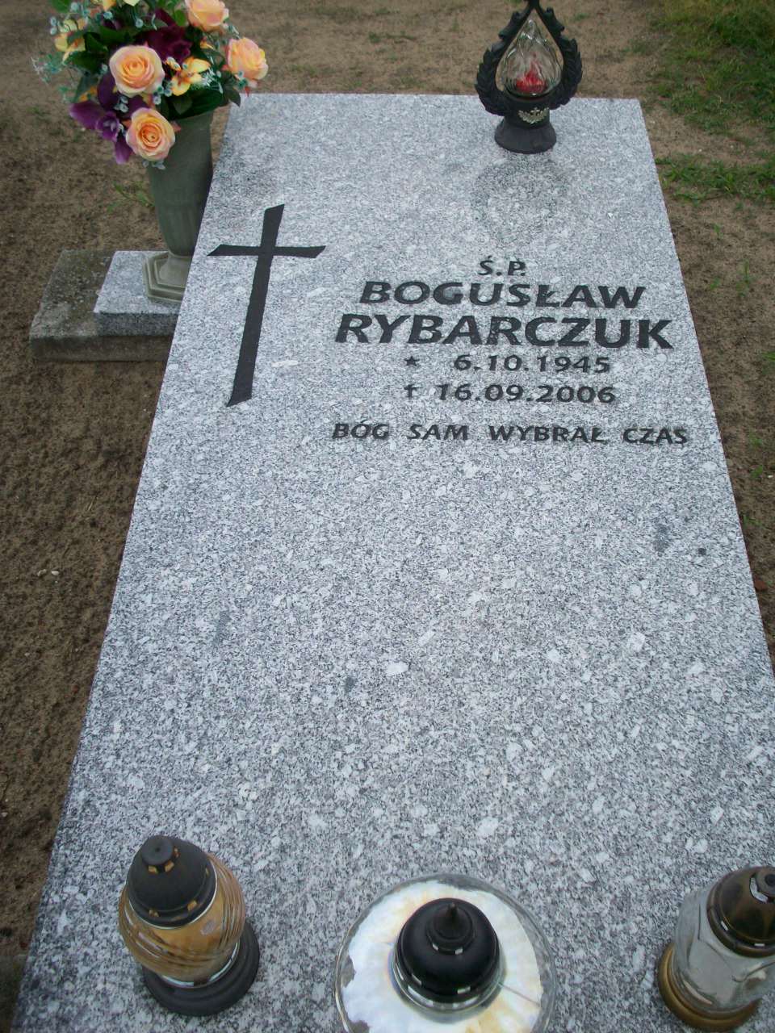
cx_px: 388
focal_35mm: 37
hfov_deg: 38.7
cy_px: 516
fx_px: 1104
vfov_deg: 50.1
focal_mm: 6.2
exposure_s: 1/369
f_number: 2.8
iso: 80
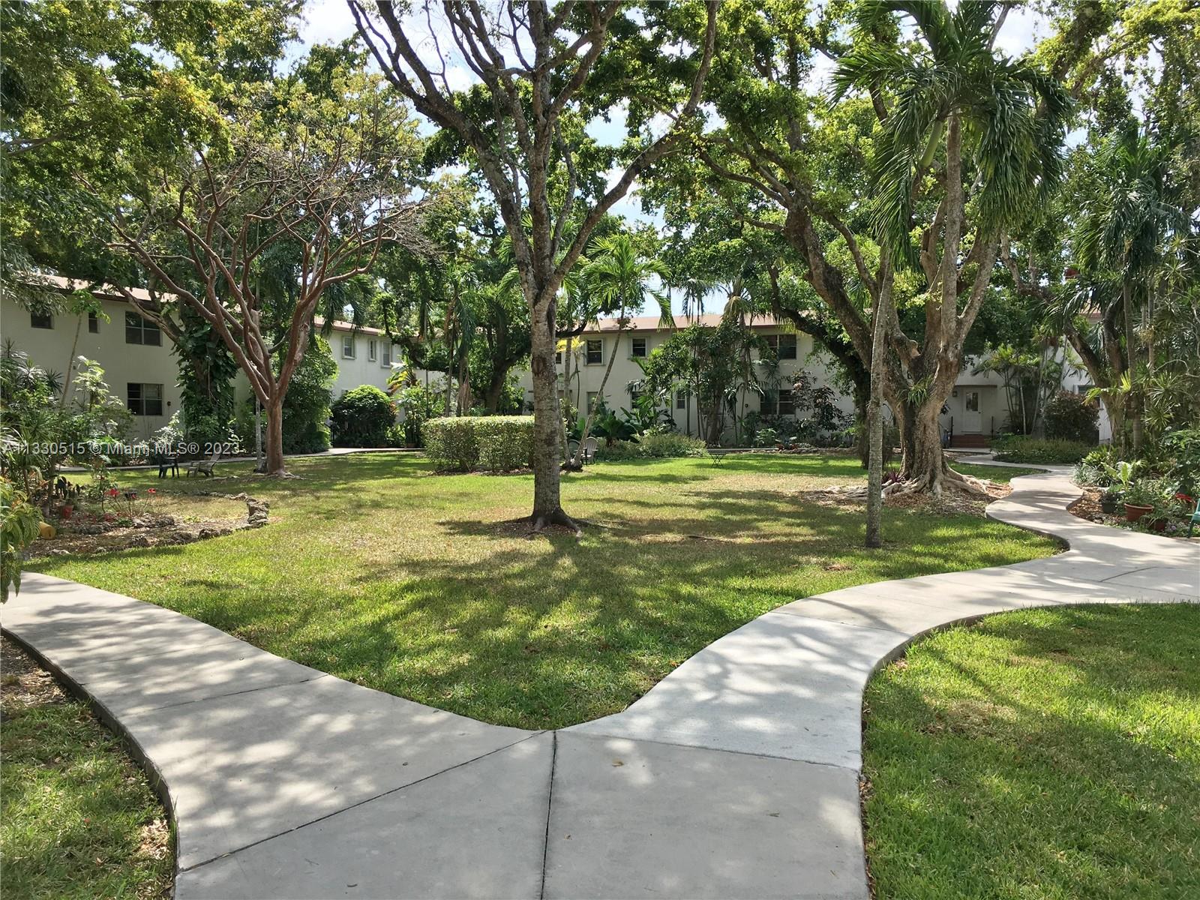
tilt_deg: -2.5
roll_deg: -0.5
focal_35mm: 29
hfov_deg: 61.7
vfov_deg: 48.2
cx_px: 600
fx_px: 1005
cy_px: 450
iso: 25
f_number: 2.2
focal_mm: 4.15
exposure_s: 1/761
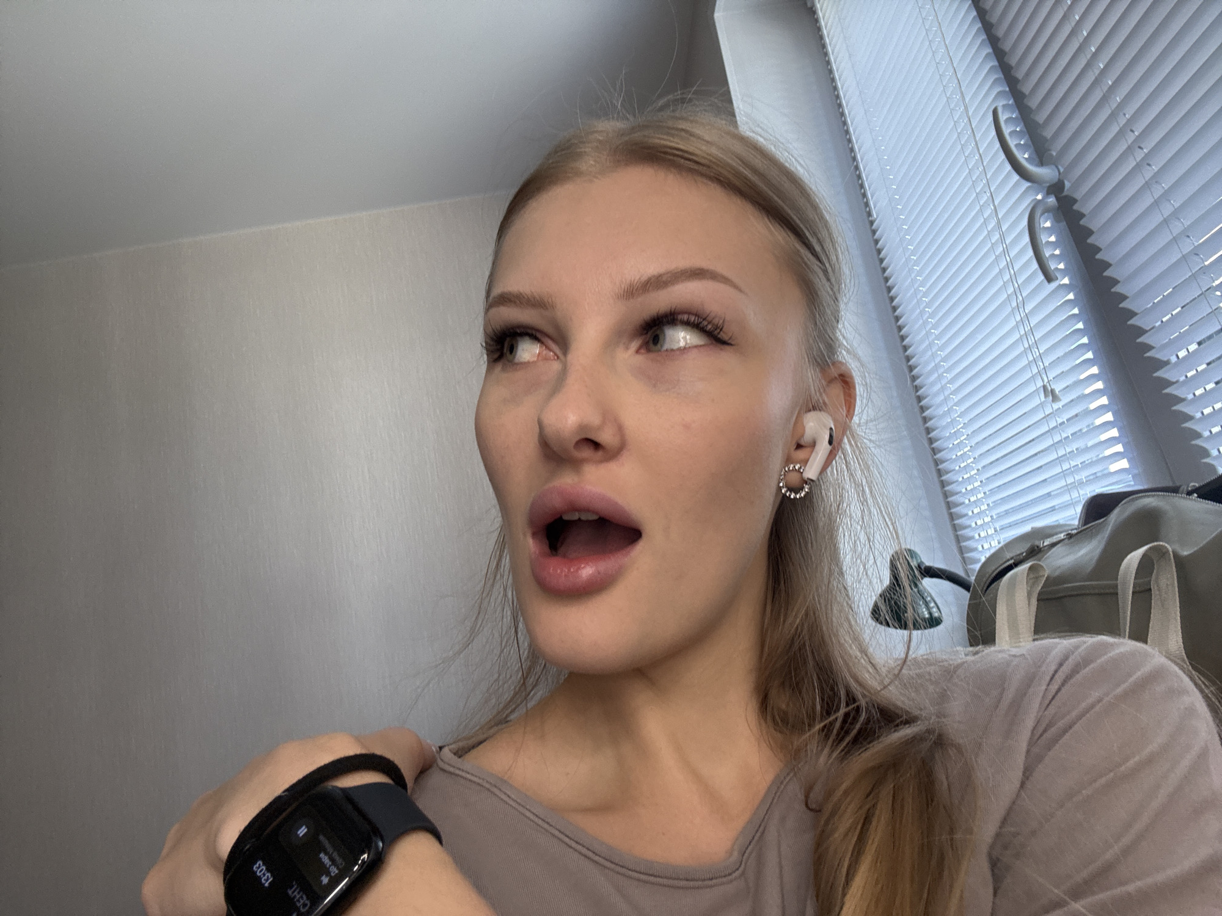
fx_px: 812
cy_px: 458
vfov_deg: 58.9
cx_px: 611
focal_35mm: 23
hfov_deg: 73.9
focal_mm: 2.69
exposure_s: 1/60
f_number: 1.9
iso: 100
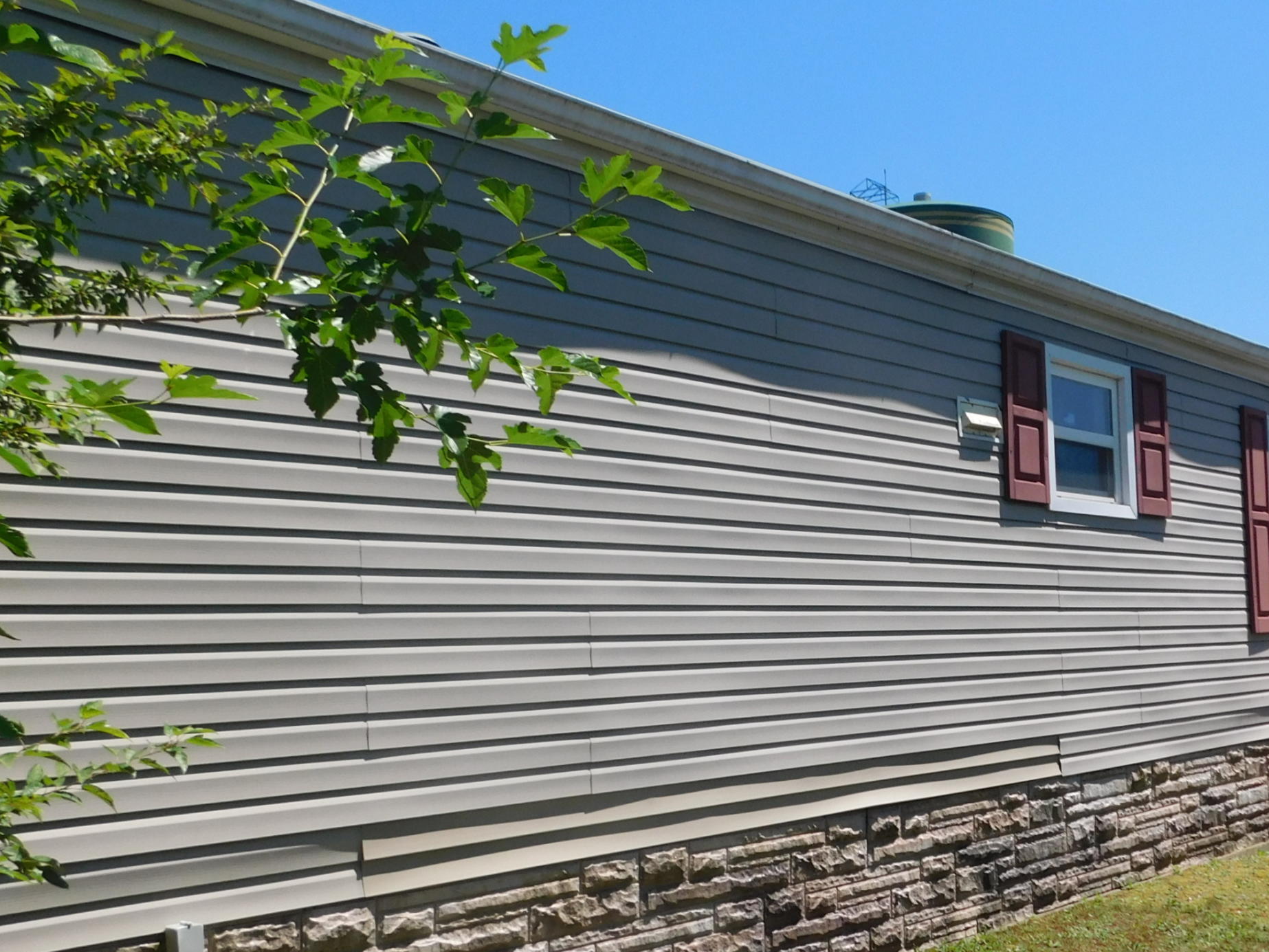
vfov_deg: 36.6
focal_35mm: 39
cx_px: 843
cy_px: 608
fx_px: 1430
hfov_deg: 47.1
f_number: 6
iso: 125
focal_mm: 4.1
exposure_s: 1/400
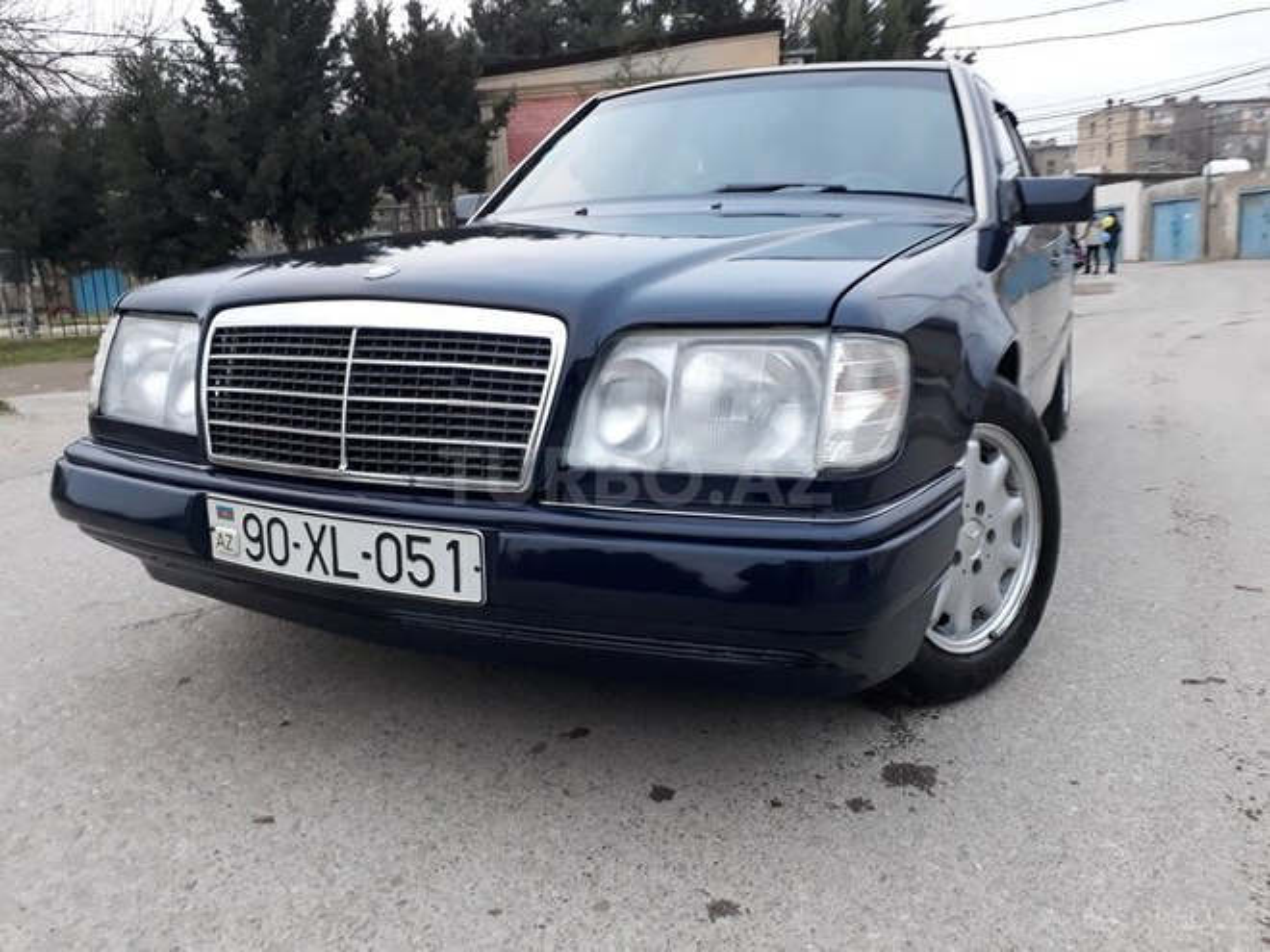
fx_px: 991
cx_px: 635
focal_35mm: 27
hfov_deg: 65.3
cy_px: 476
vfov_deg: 51.4
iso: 125
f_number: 1.9
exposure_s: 1/33
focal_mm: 3.6
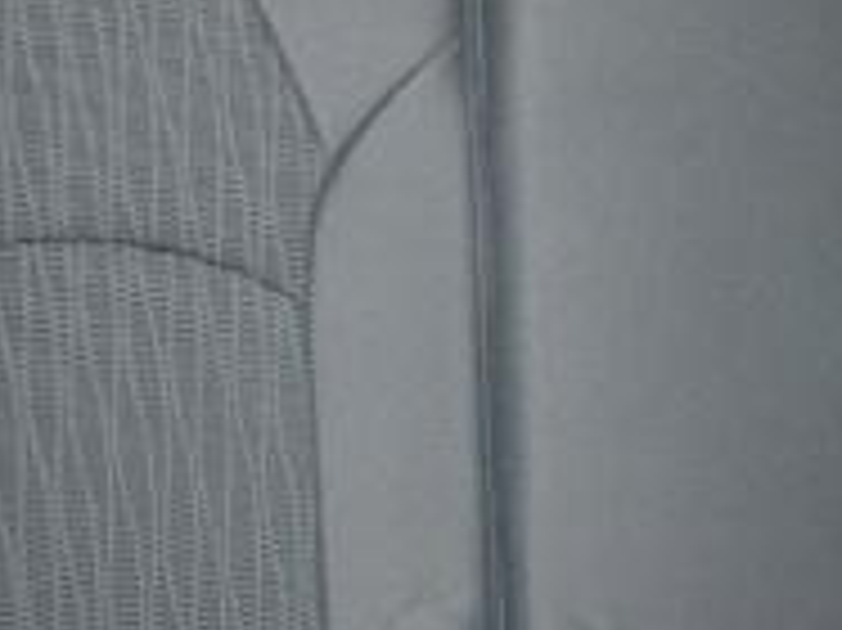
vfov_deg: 20.9
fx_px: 1702
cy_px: 441
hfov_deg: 27.2
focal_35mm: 70
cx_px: 693
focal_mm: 3.98
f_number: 1.8
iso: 500
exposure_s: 1/25
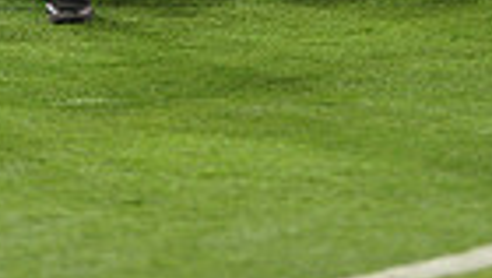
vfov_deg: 1.9
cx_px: 76
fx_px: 8539
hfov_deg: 3.3
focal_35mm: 654
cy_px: -468
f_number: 2.8
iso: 2000
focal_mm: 195
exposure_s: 1/400
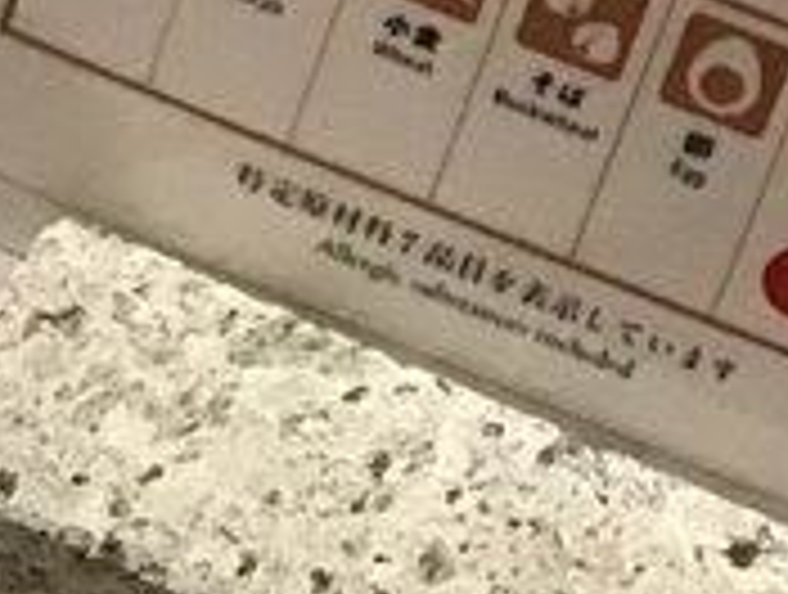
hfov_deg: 12.7
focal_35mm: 144
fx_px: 3285
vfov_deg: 9.6
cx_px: 1304
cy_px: -587
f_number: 2.4
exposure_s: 1/30
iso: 250
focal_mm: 3.3
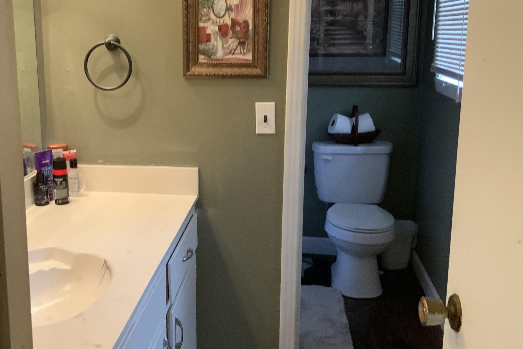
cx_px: 195
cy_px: 141
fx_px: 610
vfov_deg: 31.8
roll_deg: -0.8
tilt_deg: -13.0
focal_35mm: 42
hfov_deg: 46.0
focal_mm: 3
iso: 200
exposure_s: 1/40
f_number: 1.8
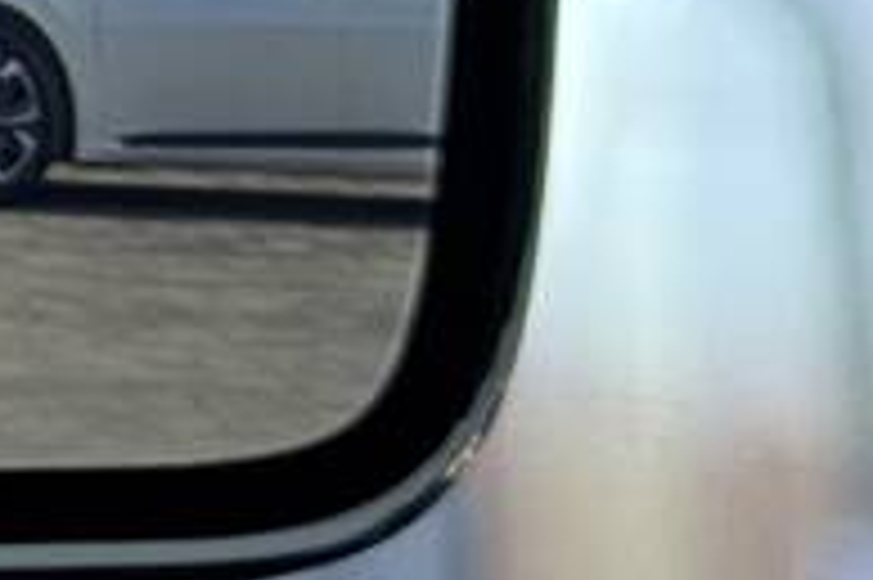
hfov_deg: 6.2
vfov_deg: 4.4
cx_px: -1678
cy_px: -202
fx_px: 7487
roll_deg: +0.3
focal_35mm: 309
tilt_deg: +7.0
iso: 64
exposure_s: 1/191
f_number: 1.78
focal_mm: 6.76
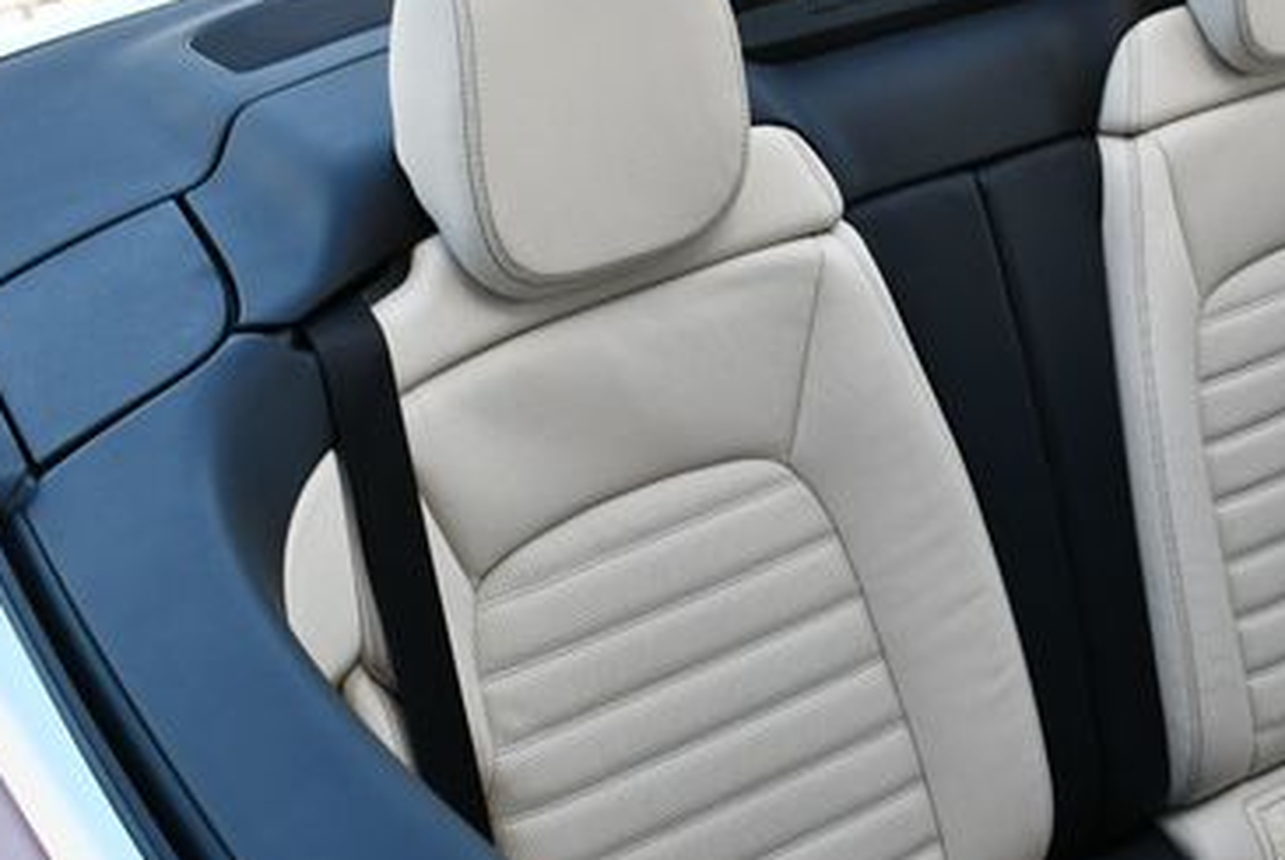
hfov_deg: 28.2
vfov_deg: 19.5
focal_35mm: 70
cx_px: 1022
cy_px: 428
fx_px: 2502
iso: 280
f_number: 5.6
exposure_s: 1/250
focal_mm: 20
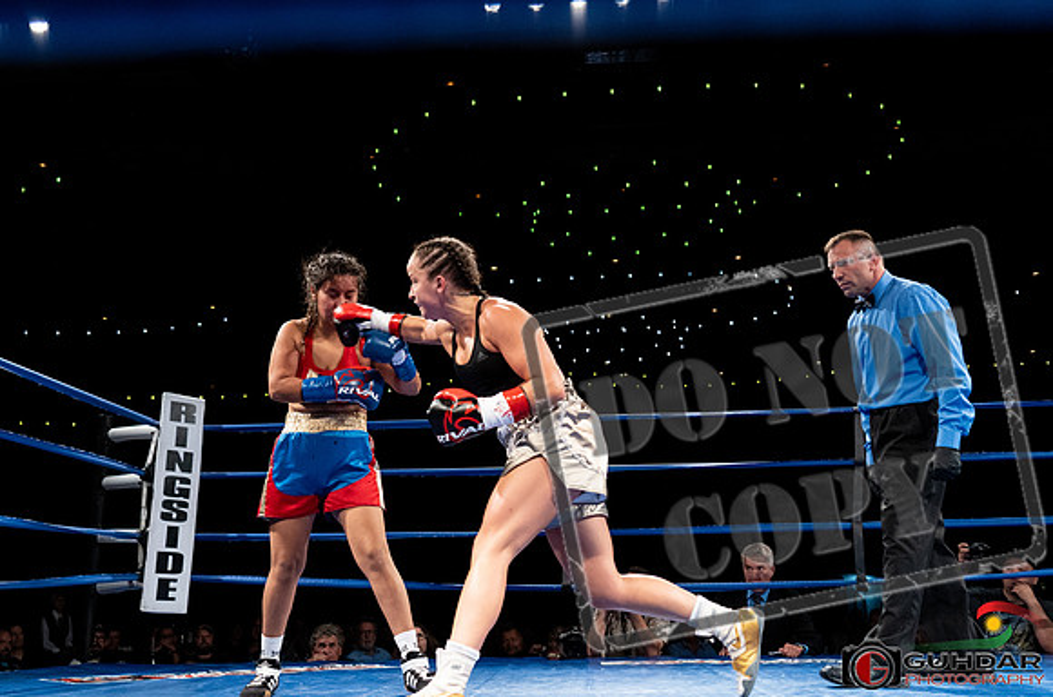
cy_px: 315
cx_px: 479
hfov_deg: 53.1
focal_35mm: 36
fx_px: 1053
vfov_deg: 36.6
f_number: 4
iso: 4000
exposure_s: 1/800
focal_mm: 33
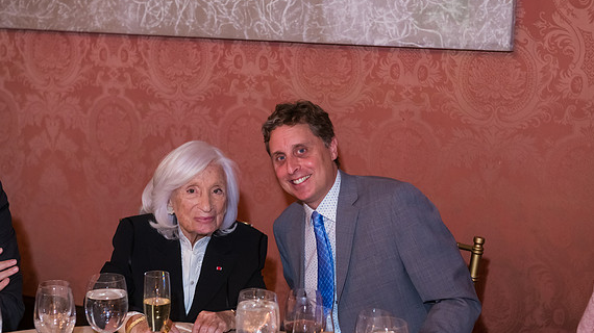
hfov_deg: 32.8
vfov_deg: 18.8
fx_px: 1008
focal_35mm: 64
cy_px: 194
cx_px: 294
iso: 3200
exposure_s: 1/80
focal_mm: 60
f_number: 5
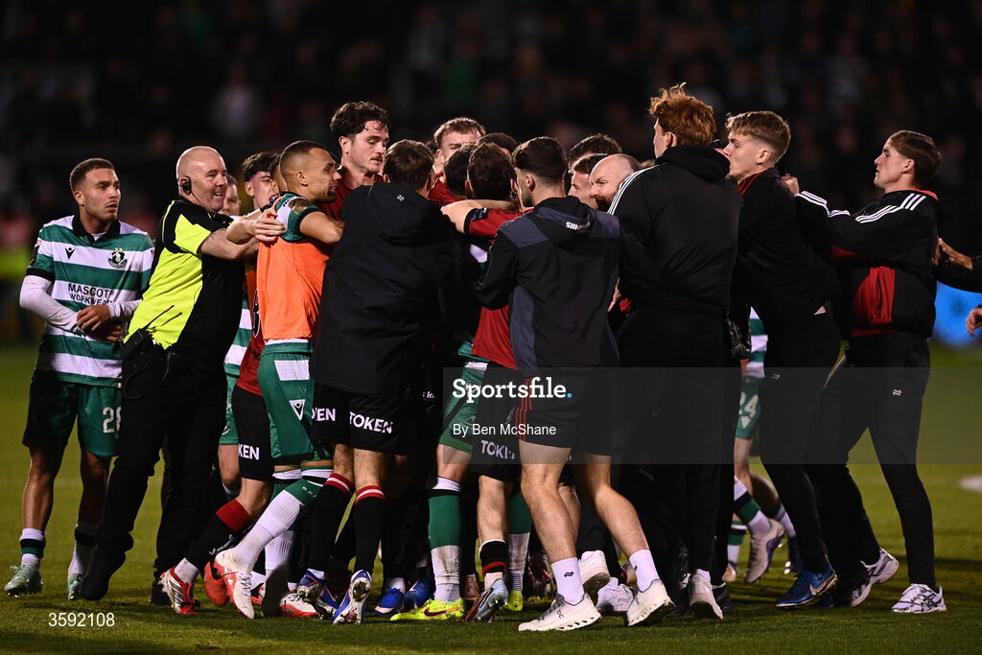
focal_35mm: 400
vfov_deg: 3.4
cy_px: 328
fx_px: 10912
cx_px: 491
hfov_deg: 5.2
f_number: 2.8
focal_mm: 400
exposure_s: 1/2000
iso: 2500
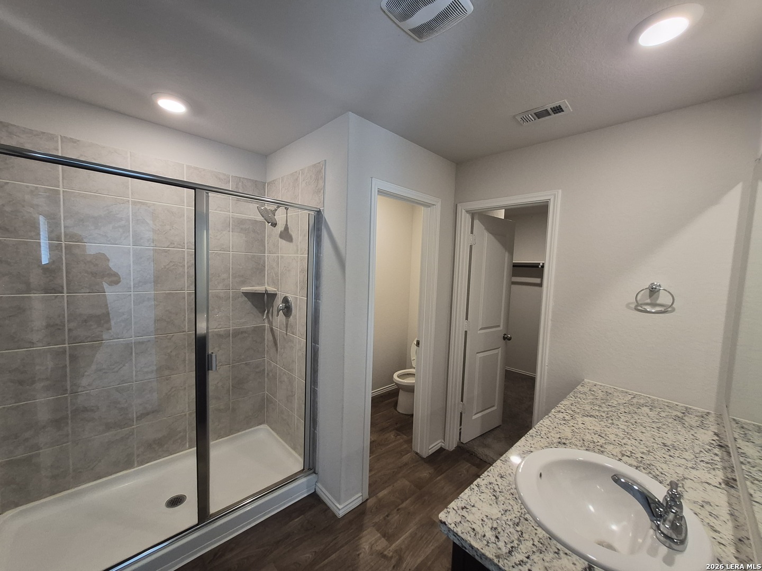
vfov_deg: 89.9
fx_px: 286
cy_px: 286
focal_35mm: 13
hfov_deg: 106.2
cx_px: 381
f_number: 2.2
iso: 250
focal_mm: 1.74
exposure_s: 1/60
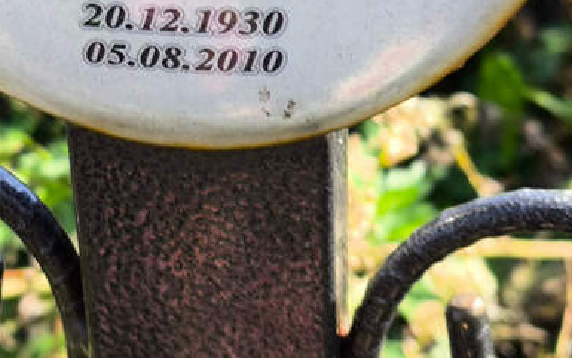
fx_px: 1716
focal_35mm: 110
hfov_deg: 18.9
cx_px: 197
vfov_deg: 11.9
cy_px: 83
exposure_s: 1/244
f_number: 1.7
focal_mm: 4.71
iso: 50
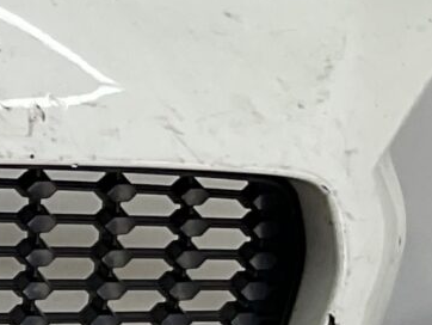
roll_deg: -2.1
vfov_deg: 7.1
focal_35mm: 205
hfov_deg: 8.1
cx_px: -896
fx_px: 2560
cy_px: 568
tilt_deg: -30.5
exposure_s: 1/162
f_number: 1.8
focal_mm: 3
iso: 16
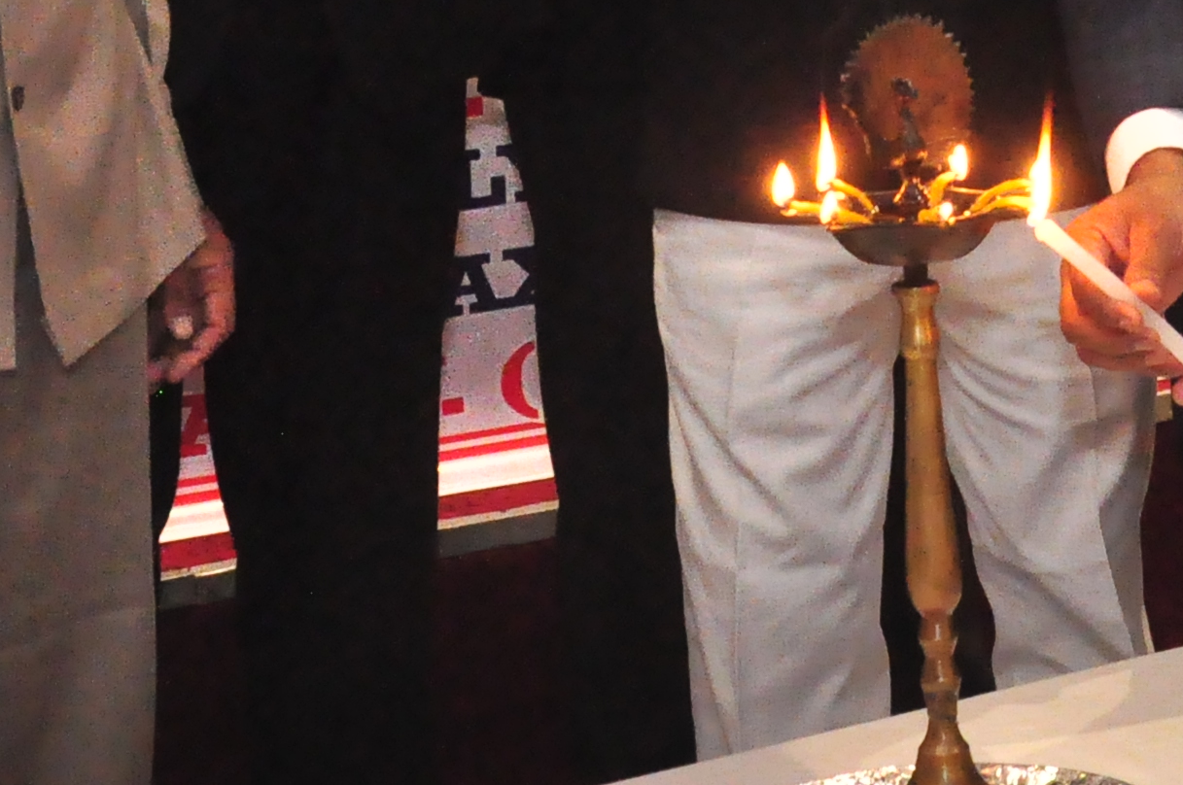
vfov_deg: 9.1
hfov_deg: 13.5
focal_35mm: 148
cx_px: 1376
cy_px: -228
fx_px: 4857
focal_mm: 28
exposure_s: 1/100
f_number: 5.6
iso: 3200
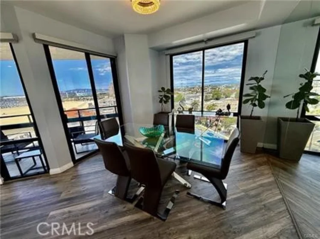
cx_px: 160
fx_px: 129
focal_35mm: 14
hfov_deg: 102.1
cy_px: 120
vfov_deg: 85.6
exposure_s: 1/189
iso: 64
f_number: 2.2
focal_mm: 2.22
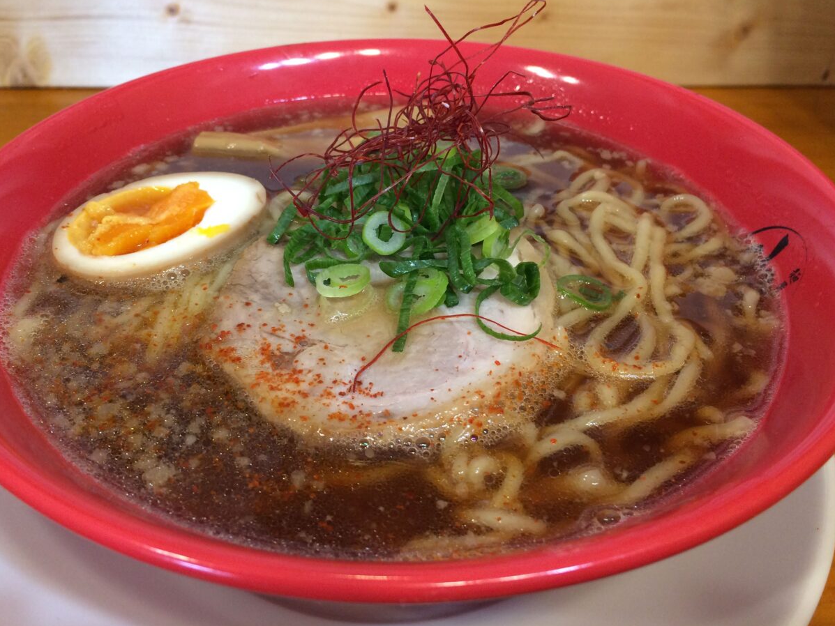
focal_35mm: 31
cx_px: 412
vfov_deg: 45.4
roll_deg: -2.6
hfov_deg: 58.3
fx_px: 748
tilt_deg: -37.8
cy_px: 293
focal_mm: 4.15
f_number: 2.2
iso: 160
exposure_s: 1/30
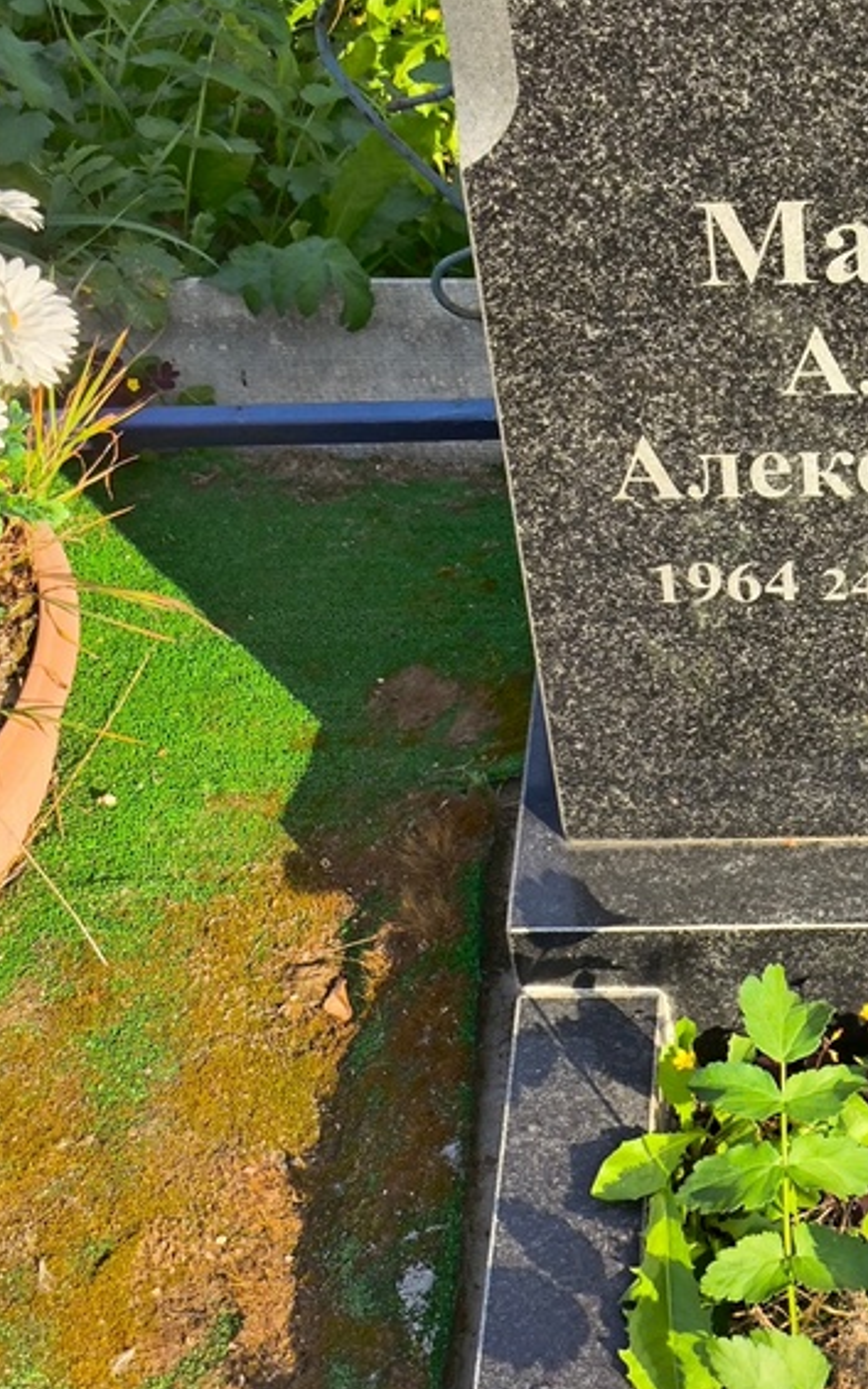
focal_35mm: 75
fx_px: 2839
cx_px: 808
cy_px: 688
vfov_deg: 27.5
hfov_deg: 17.1
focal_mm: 4.71
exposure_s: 1/721
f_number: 1.7
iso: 50
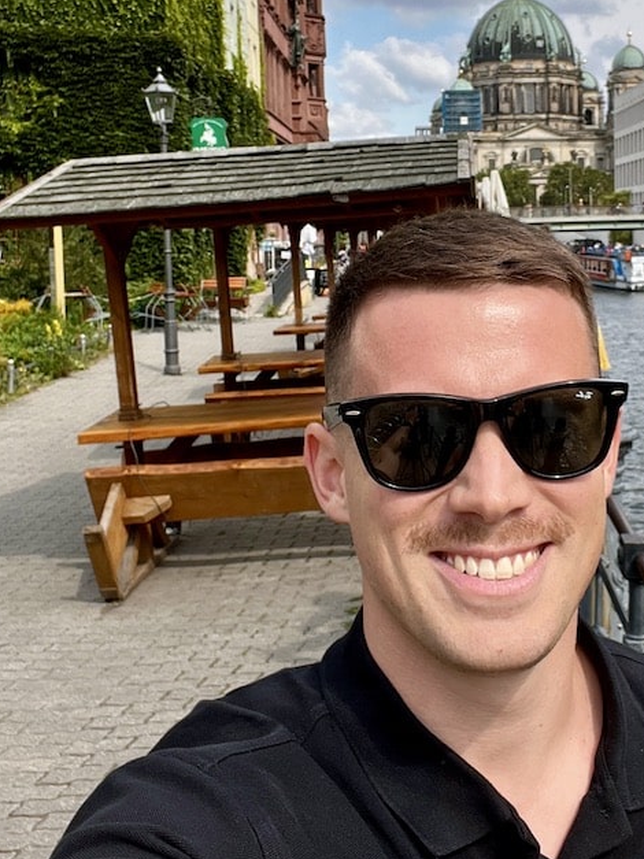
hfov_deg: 29.3
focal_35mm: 49
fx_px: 1216
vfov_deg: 38.7
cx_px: 467
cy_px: 327
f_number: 2.2
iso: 32
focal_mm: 2.71
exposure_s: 1/376
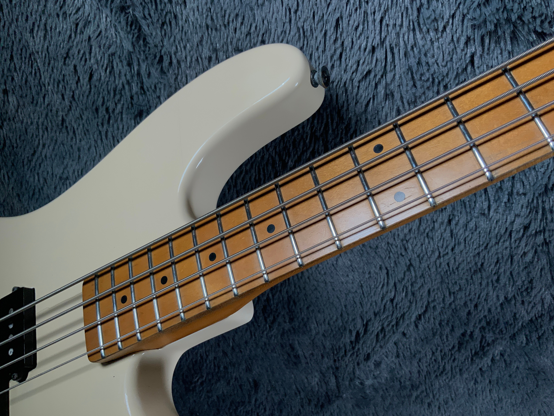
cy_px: 208
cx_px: 277
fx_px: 464
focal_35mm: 29
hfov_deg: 61.7
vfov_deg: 48.2
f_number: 1.8
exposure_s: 1/312
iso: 32
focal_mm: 3
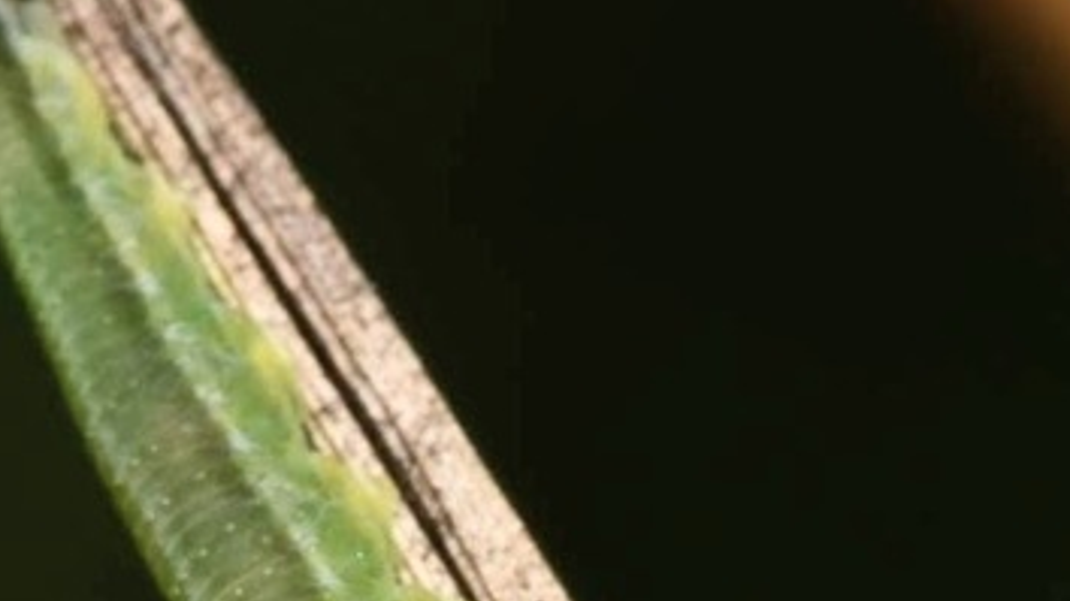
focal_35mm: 298
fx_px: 8452
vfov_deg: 4.1
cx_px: 496
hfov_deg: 7.2
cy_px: 818
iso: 250
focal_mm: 105
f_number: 32
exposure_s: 1/60
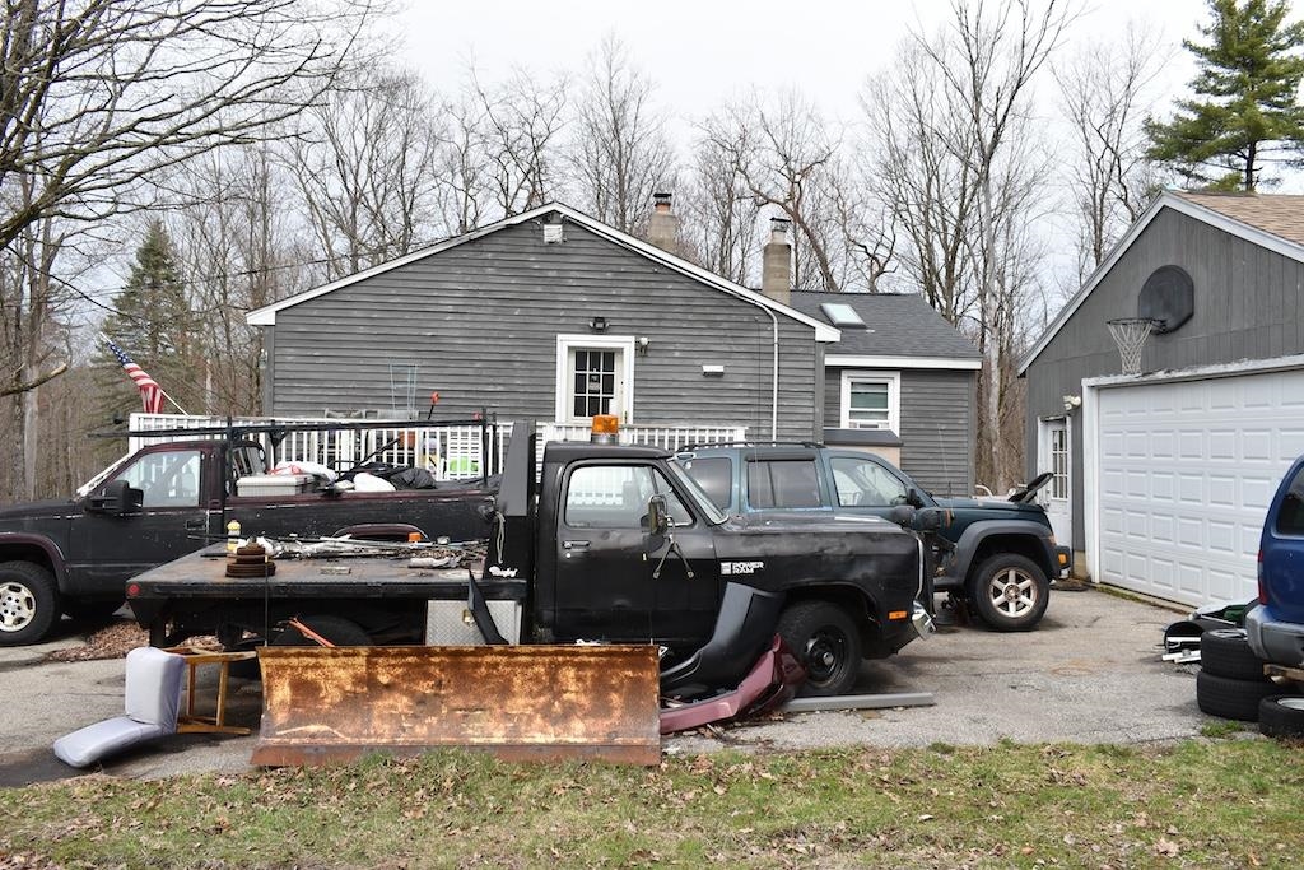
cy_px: 435
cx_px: 652
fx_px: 1141
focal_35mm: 32
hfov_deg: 59.5
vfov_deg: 41.7
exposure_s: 1/250
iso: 160
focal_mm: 21
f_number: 8
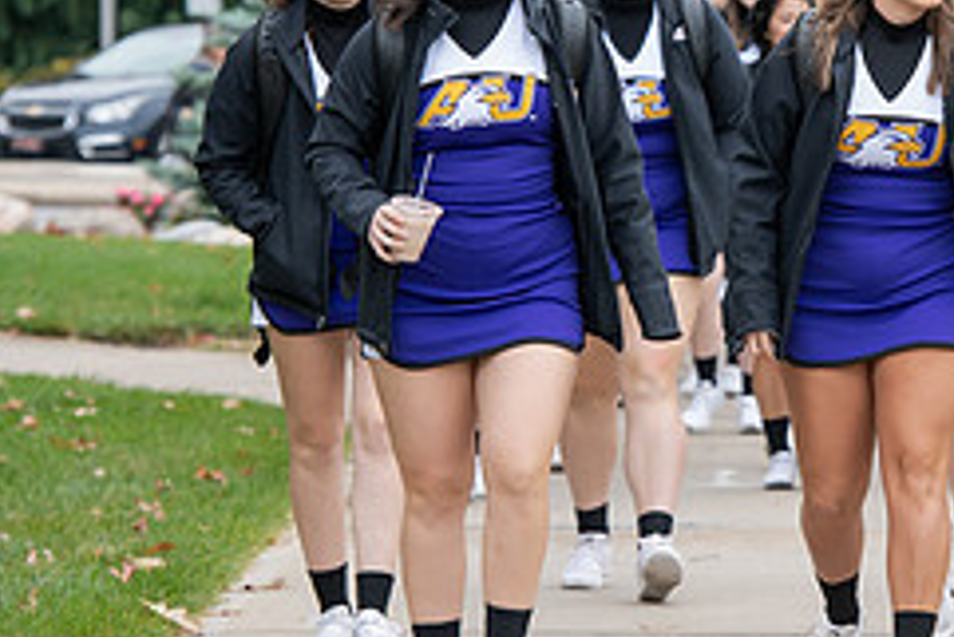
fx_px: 8617
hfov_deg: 6.3
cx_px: 895
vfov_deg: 4.2
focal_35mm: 325
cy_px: 69
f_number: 5
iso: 400
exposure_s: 1/320
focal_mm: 135
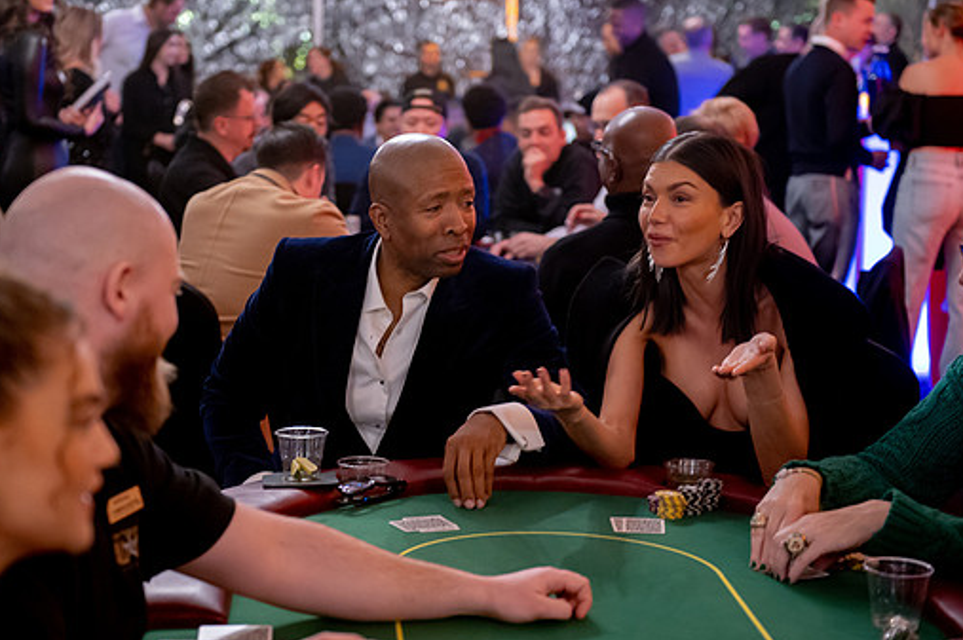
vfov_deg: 18.6
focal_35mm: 73
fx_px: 1951
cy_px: 322
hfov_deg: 27.7
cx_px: 411
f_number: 2.8
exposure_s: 1/80
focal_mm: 60
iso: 4000
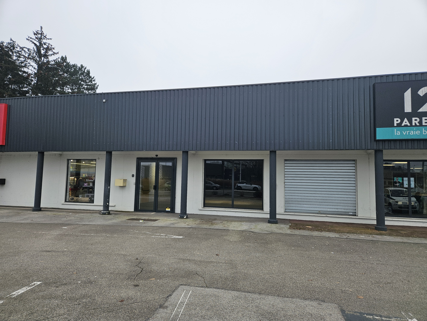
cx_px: 214
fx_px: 284
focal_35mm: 23
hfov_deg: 73.9
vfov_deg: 58.9
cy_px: 160
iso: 80
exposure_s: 1/719
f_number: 1.8
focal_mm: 5.4
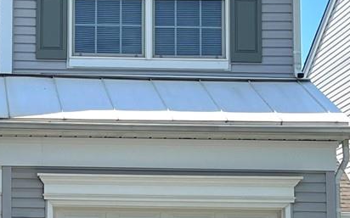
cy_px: 153
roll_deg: +0.1
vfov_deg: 9.5
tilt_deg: +8.9
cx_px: 3
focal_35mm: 137
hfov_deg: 15.0
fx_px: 1306
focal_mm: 5.7
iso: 50
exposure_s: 1/3831
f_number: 1.5
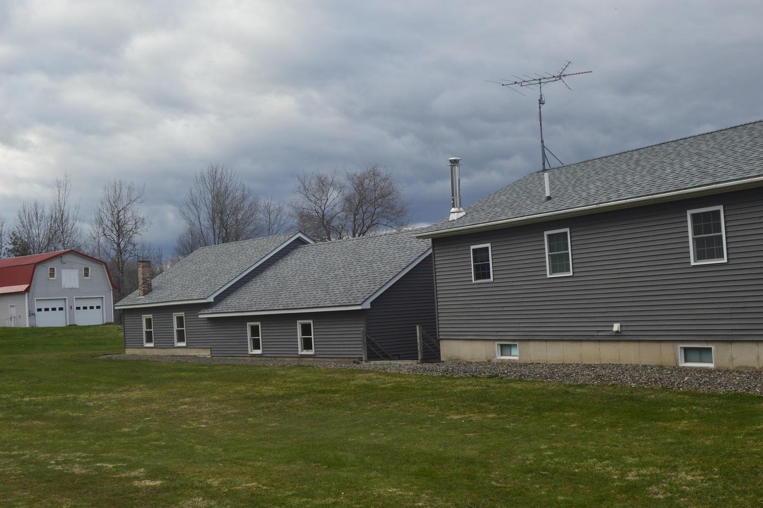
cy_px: 254
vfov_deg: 29.8
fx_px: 953
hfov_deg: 43.6
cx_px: 382
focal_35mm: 45
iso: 400
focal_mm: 30
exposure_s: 1/250
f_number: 10
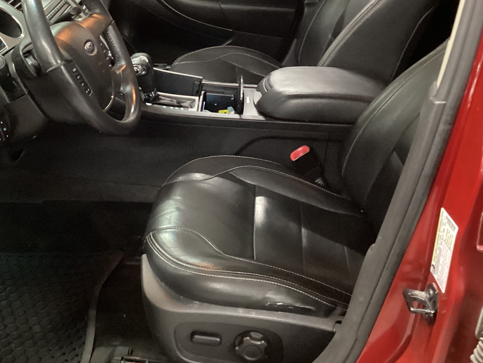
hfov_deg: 38.7
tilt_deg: -26.0
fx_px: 684
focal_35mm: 49
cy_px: 130
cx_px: 188
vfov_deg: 29.5
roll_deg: +0.5
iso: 640
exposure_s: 1/17
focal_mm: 3.3
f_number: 2.4
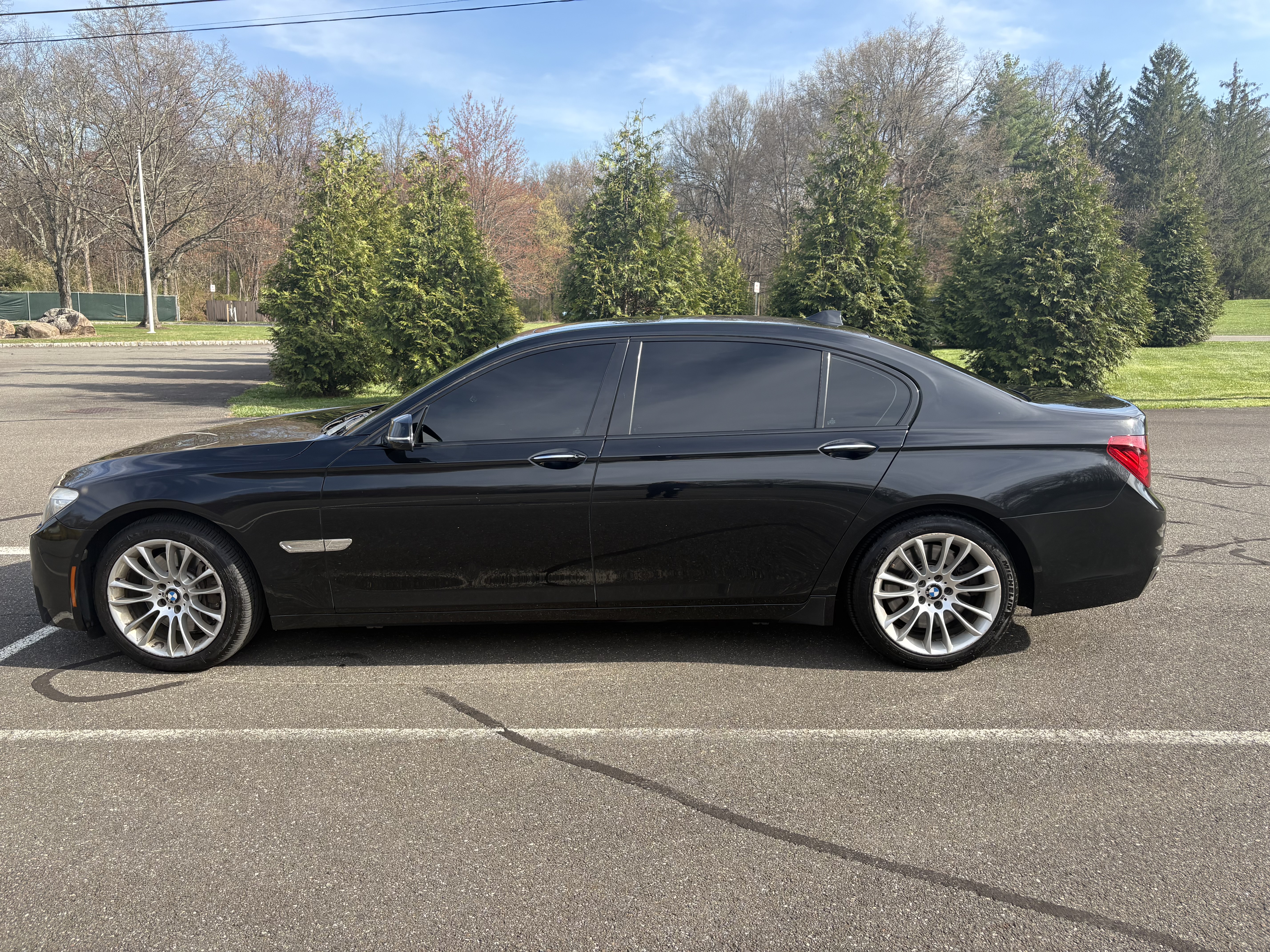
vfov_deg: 53.1
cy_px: 476
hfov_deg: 67.3
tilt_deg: -8.5
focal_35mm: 26
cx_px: 635
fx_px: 954
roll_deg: -0.4
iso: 50
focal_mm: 5.96
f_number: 1.6
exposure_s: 1/1001
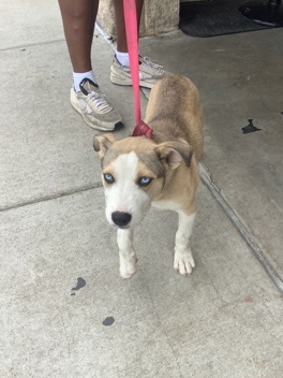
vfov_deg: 50.1
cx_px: 165
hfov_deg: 38.6
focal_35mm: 37
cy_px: 190
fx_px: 403
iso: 25
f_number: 2.4
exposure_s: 1/364
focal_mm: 3.3
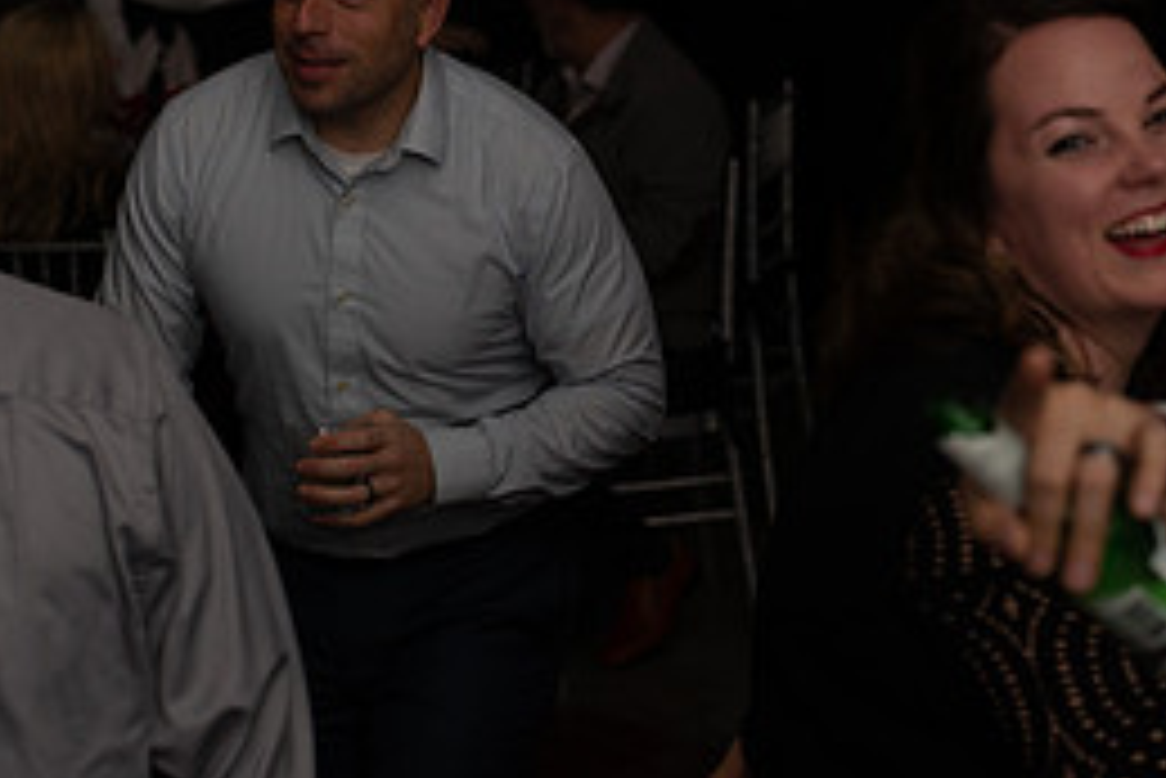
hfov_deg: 18.2
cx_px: 815
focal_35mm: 112
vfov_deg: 12.2
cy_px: 245
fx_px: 3629
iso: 320
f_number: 2.8
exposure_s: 1/160
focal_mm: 50
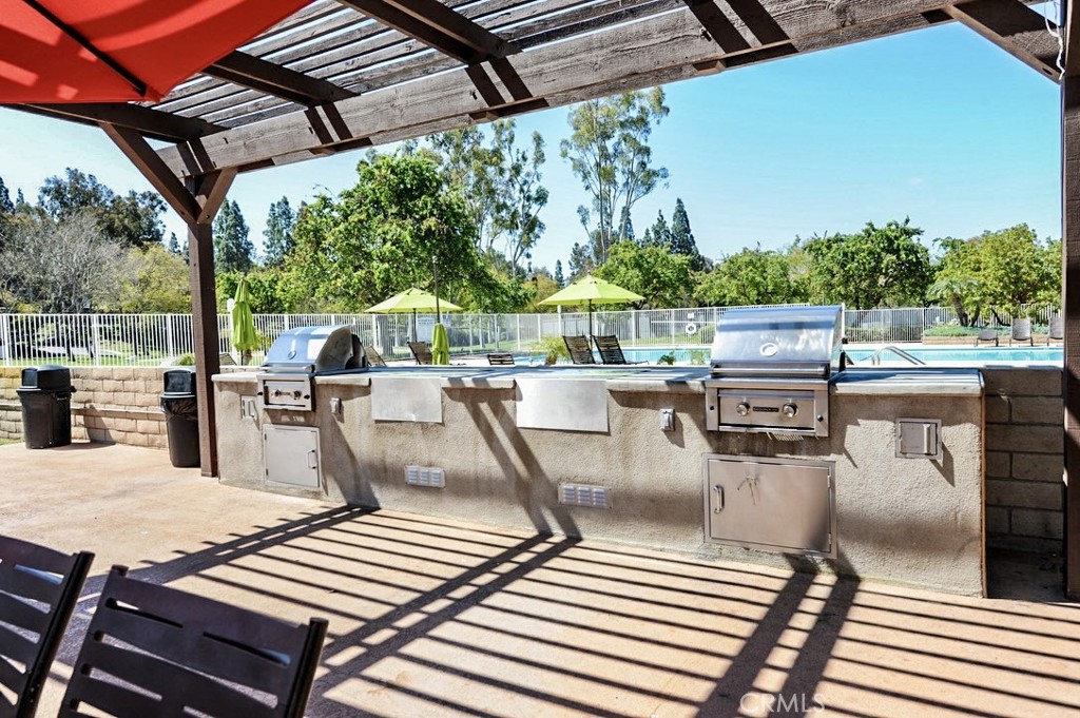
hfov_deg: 73.8
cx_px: 540
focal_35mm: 24
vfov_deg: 53.1
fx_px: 719
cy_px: 359
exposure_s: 1/250
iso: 200
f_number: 8
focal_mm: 24
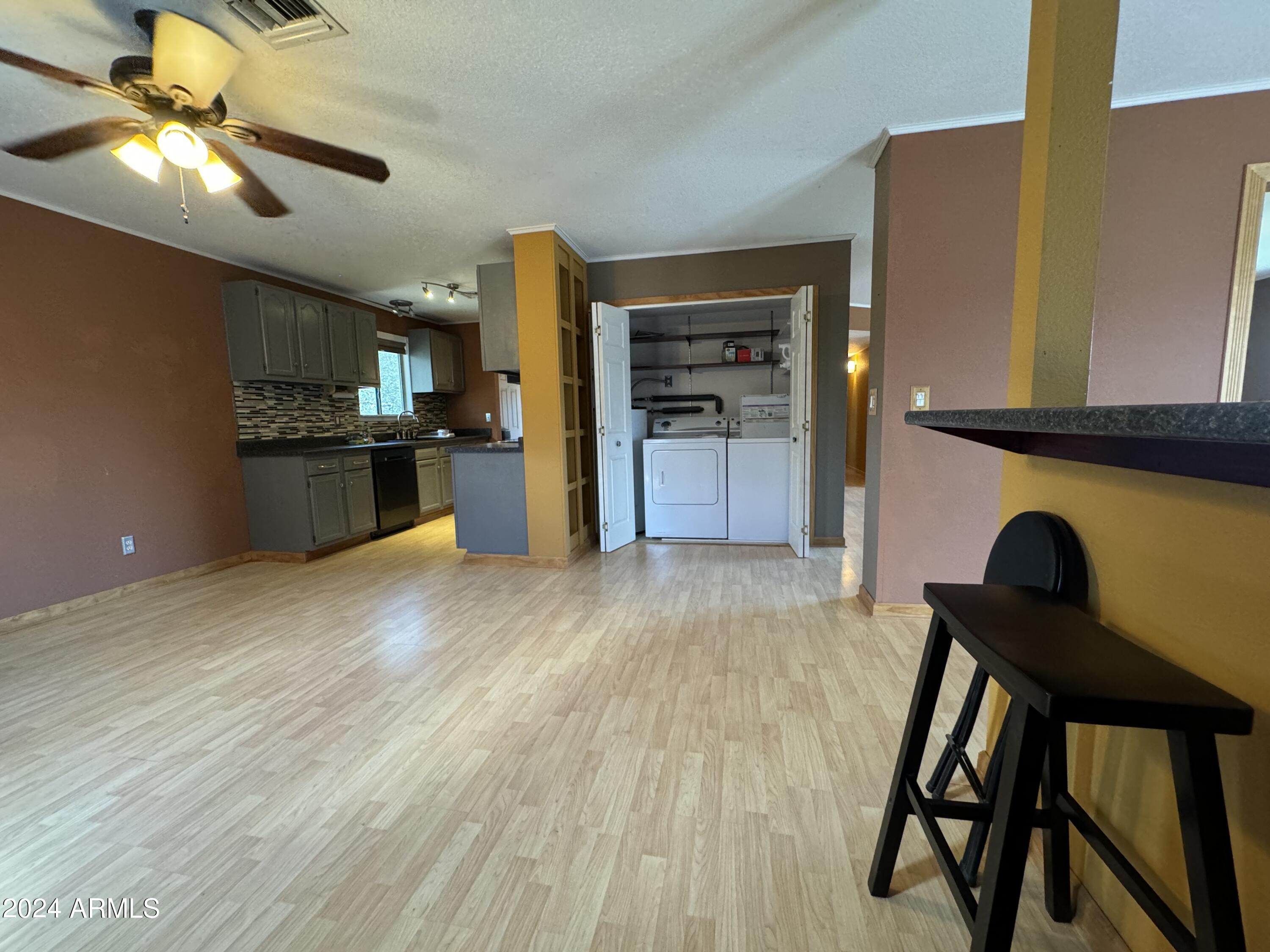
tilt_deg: -7.4
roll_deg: +0.9
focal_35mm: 14
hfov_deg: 102.1
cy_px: 476
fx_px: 514
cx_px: 635
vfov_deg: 85.7
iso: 400
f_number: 2.2
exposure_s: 1/60
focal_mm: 2.22
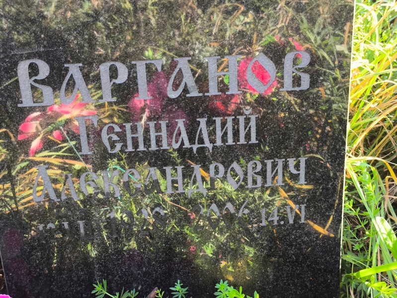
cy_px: 149
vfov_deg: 29.1
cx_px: 198
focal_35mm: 50
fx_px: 574
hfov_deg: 38.2
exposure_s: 1/120
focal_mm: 4.71
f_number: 1.7
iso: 80
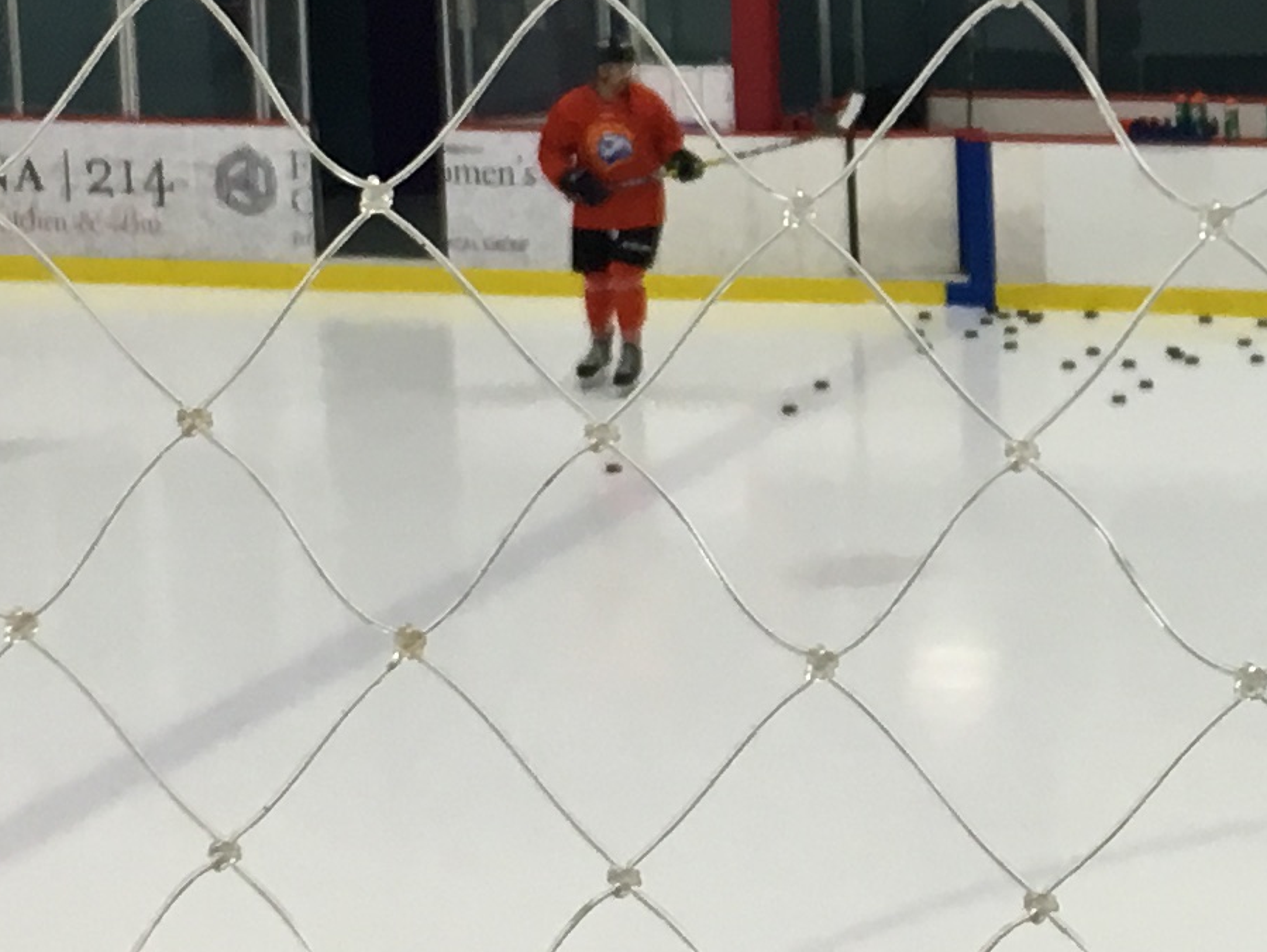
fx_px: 4760
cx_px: 1340
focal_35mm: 130
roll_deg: +1.0
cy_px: 162
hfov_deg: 14.8
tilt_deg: -8.5
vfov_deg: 11.4
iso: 25
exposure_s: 1/30
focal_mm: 4.15
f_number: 2.2
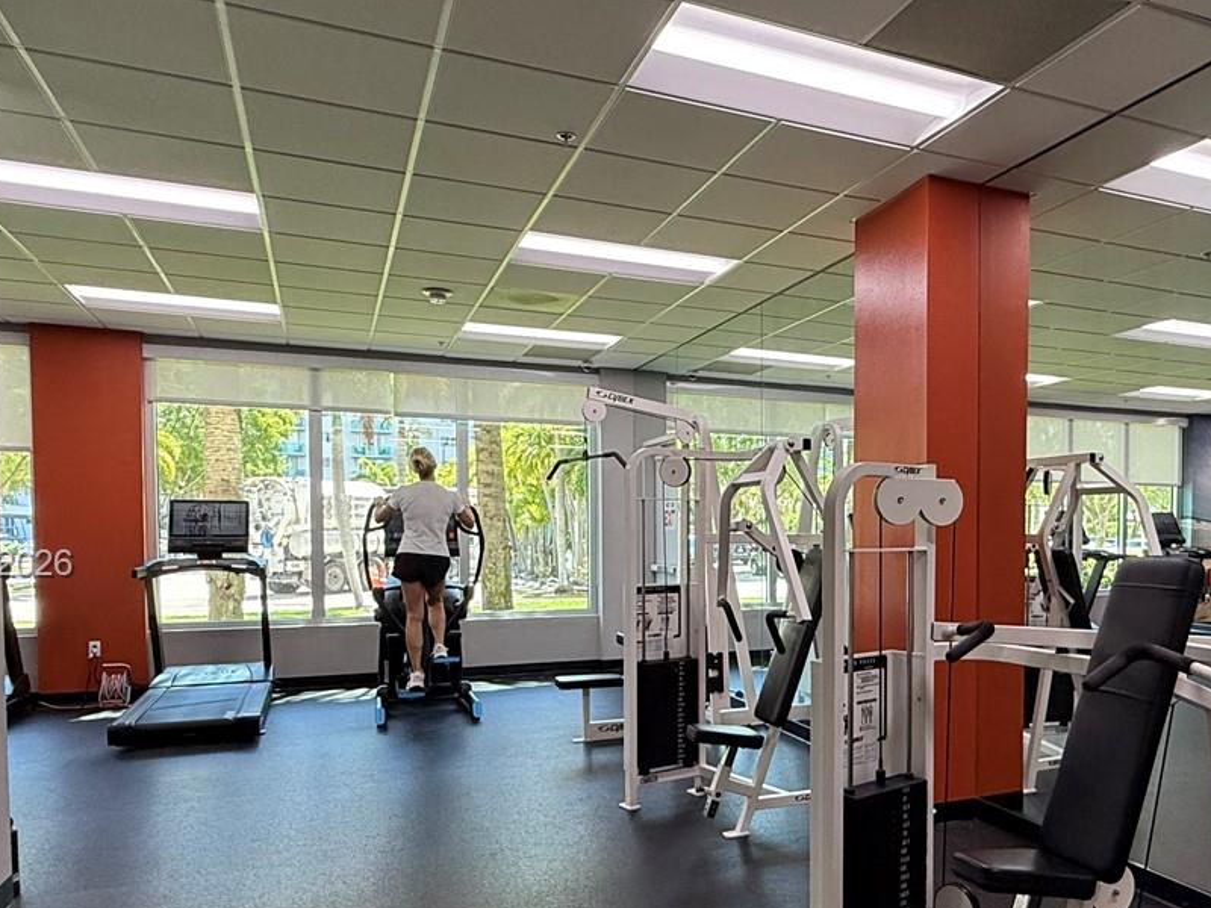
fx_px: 980
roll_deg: -0.3
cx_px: 813
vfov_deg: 49.3
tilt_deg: -1.9
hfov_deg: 61.8
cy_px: 566
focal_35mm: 28
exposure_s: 1/120
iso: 125
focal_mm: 2.22
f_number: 2.2
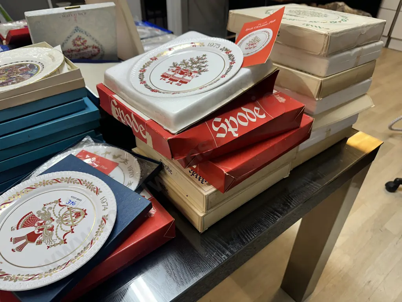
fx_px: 279
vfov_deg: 56.8
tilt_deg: -36.0
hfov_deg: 71.6
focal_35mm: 24
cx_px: 201
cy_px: 151
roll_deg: +0.6
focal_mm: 6.86
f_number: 1.78
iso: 160
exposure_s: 1/100
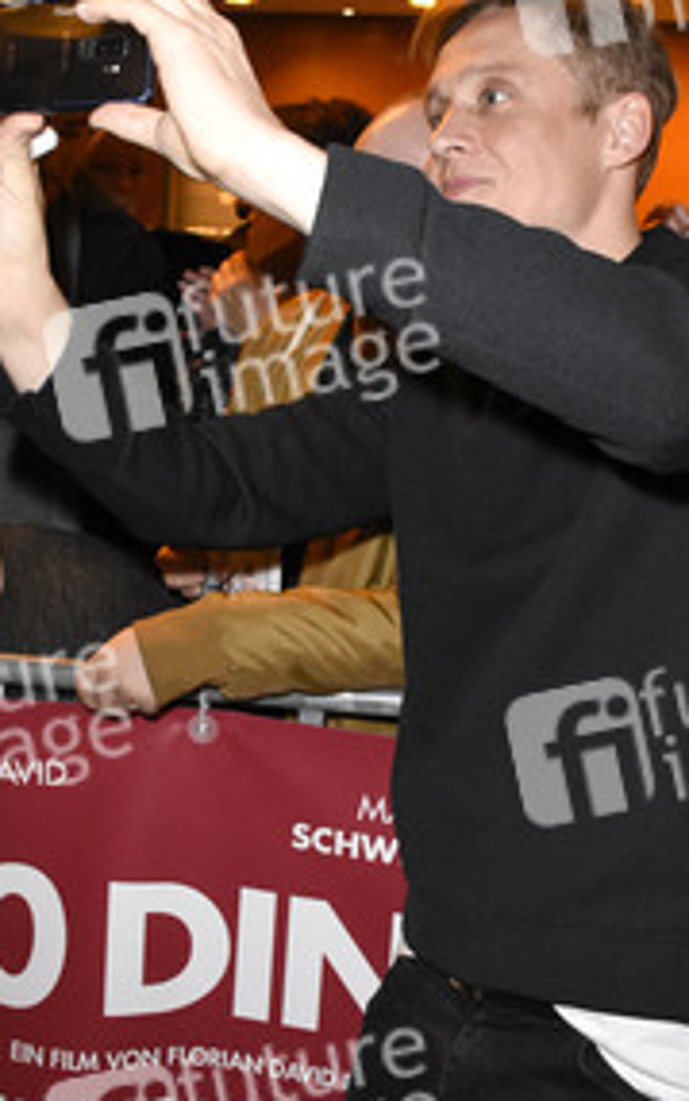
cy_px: 543
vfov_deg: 42.6
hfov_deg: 27.4
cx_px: 354
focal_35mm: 47
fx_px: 1411
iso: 5000
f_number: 6.3
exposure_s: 1/60
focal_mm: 22
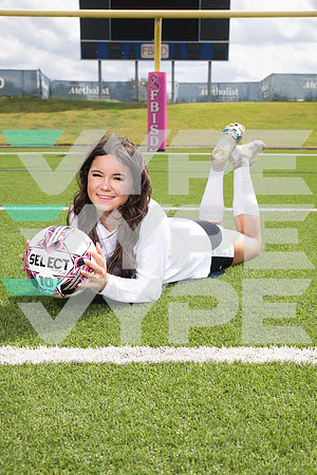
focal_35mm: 46
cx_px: 158
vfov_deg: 42.7
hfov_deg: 29.2
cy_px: 238
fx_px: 608
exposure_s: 1/400
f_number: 7.1
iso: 125
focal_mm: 46
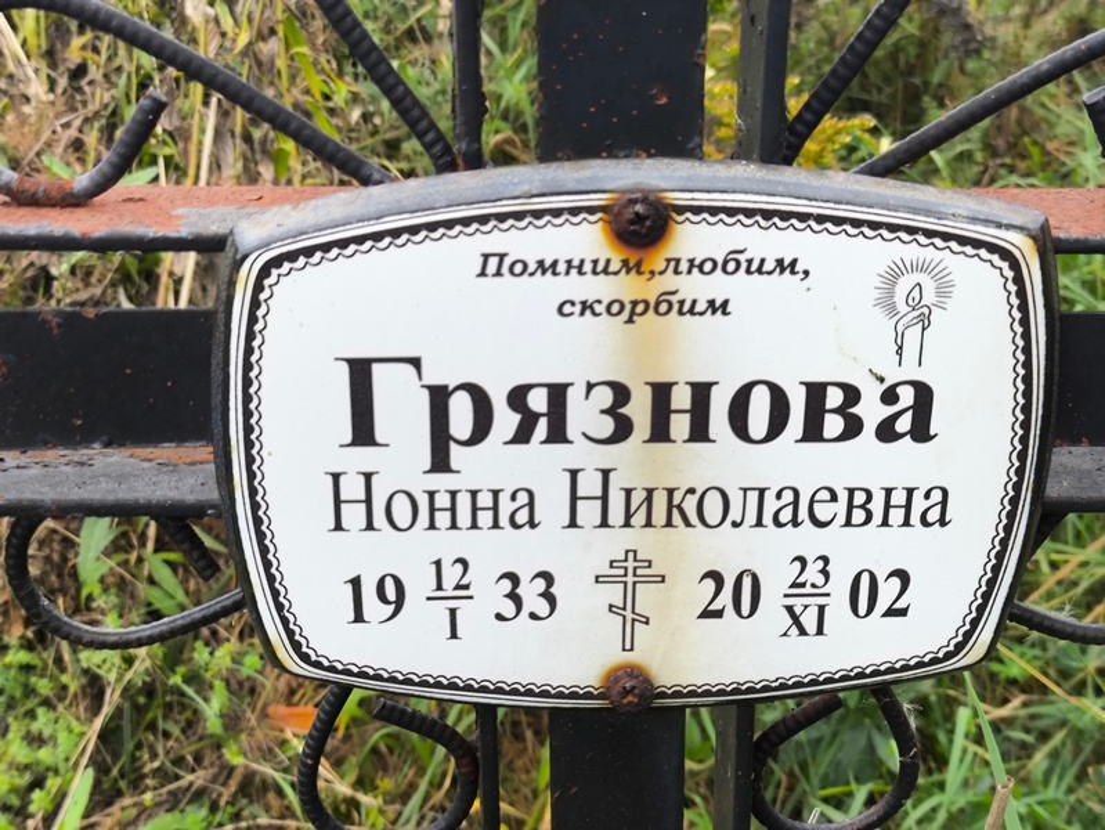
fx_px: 1597
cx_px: 552
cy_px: 415
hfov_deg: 38.2
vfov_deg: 29.1
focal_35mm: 50
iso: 100
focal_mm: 4.71
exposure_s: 1/120
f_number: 1.7
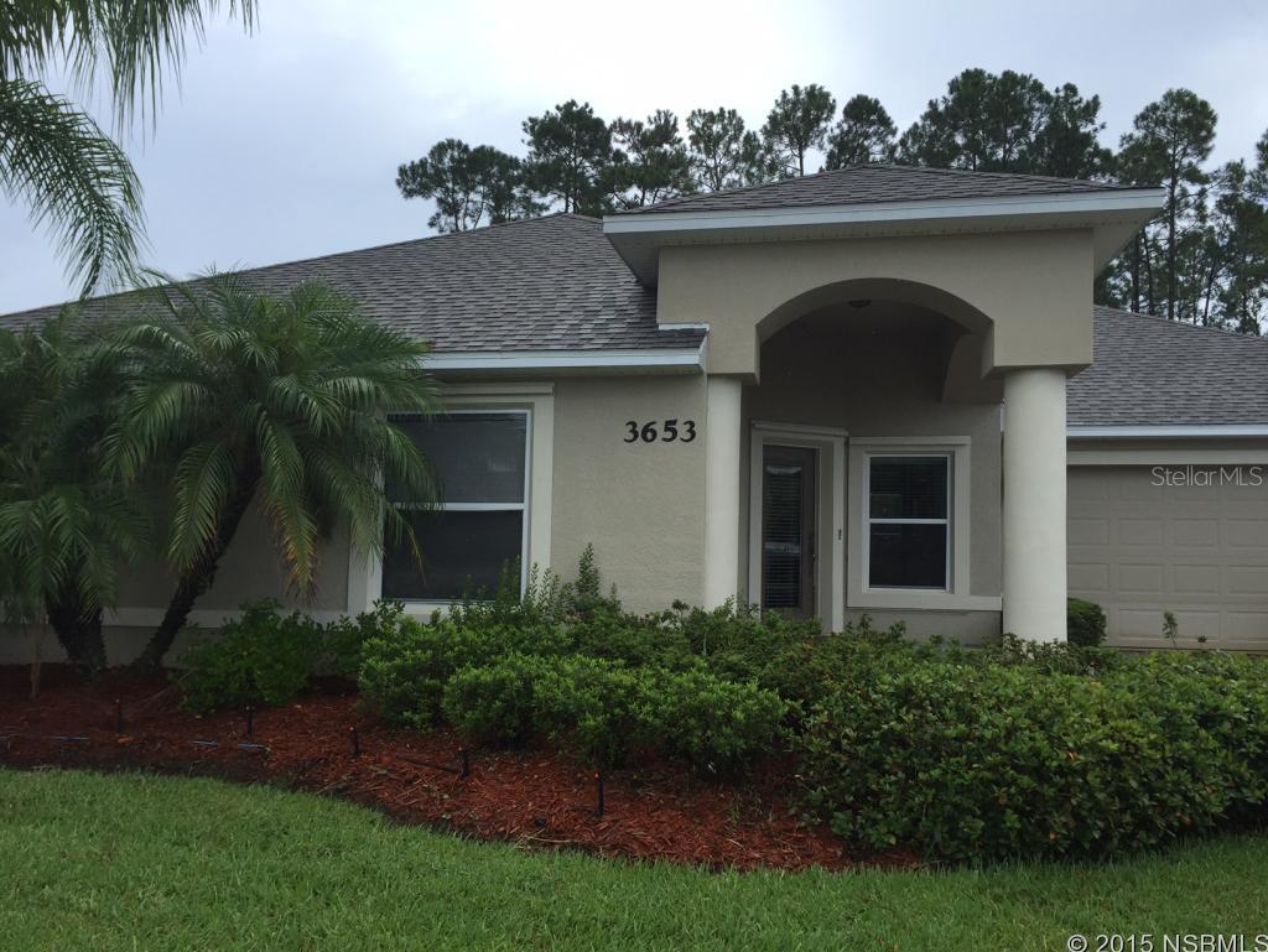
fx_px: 1063
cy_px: 476
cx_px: 634
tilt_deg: +1.3
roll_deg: -1.2
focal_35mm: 29
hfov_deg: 61.6
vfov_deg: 48.3
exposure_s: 1/1199
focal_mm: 4.15
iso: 32
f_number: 2.2
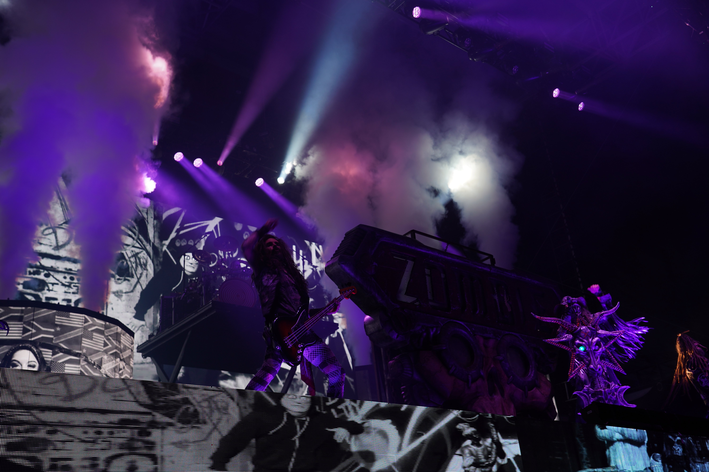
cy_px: 236
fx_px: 689
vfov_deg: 37.9
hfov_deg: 54.4
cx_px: 354
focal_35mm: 35
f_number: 5
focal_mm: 35
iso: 100
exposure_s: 1/60
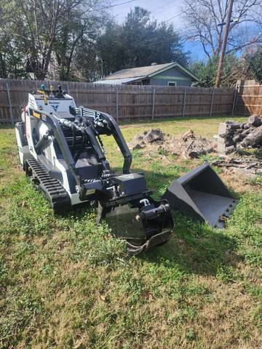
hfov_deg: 58.9
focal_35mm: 23
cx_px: 131
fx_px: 232
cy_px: 174
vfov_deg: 73.9
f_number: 1.8
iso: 12
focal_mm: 6.4
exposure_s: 1/533
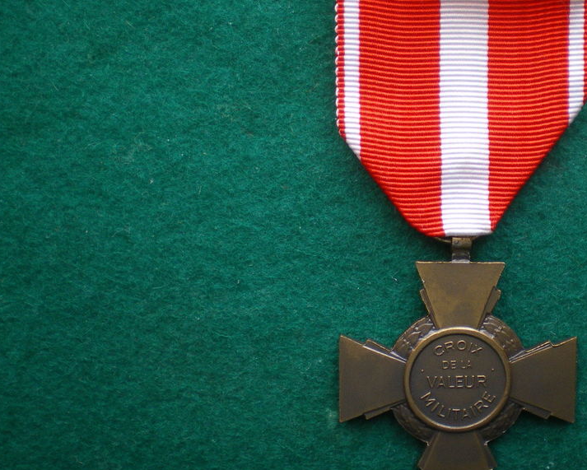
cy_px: 216
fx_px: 904
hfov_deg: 35.6
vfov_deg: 29.1
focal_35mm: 52
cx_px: 402
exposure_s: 1/50
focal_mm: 6.3
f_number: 3.1
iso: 160
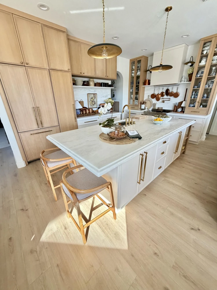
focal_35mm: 14
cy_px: 145
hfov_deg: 85.7
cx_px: 108
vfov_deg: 102.1
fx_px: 117
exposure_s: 1/60
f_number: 2.2
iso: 500
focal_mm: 2.22
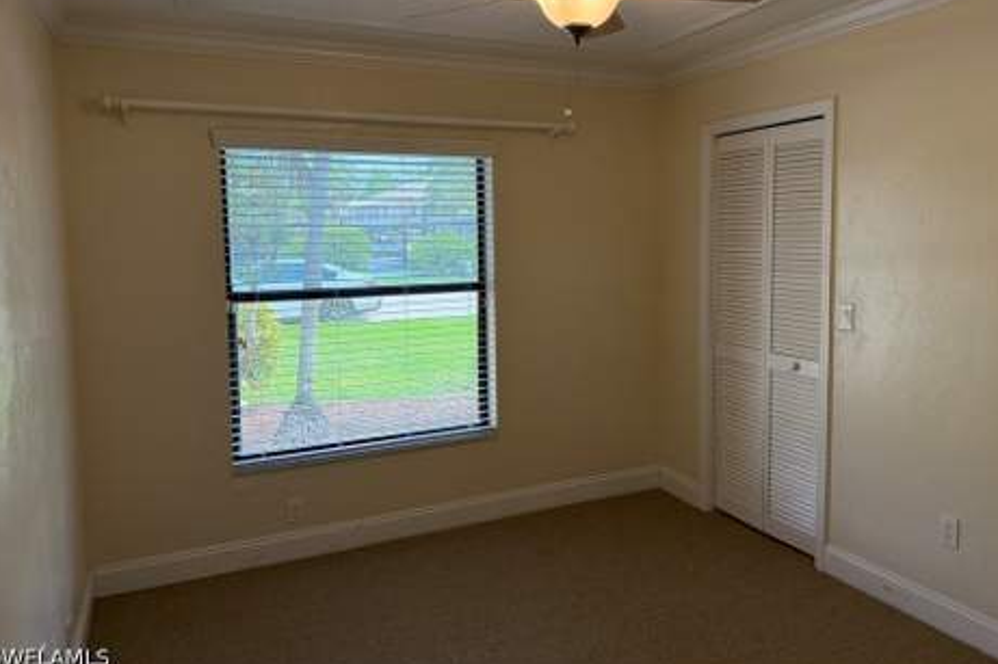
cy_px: 285
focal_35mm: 26
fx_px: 720
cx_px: 502
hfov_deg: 69.4
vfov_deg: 49.4
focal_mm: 6.76
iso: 200
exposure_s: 1/207
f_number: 1.78
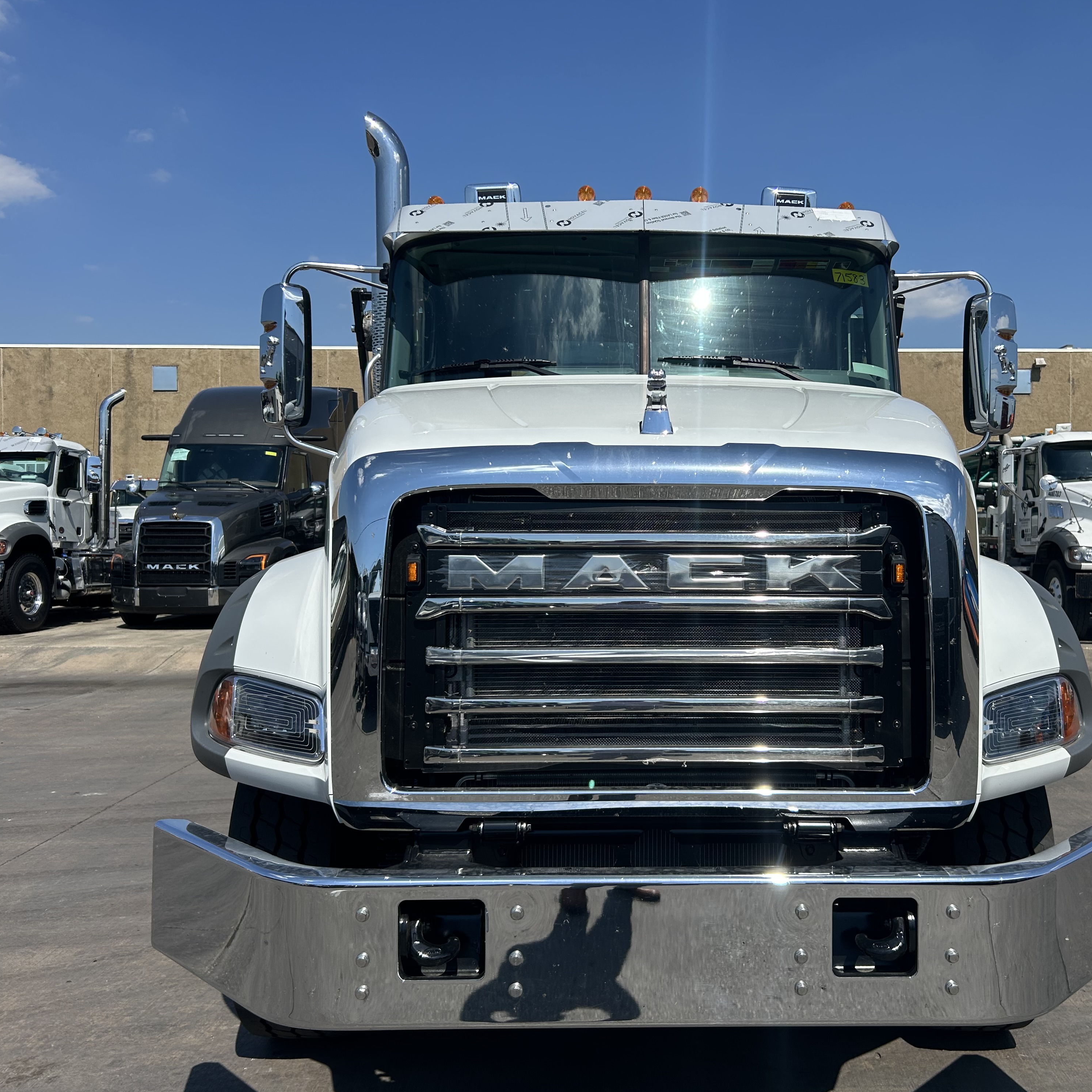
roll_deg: -0.2
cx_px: 658
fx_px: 1106
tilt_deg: -0.5
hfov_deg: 52.2
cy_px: 548
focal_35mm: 31
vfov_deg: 52.5
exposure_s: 1/5882
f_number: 1.5
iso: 50
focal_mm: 5.7
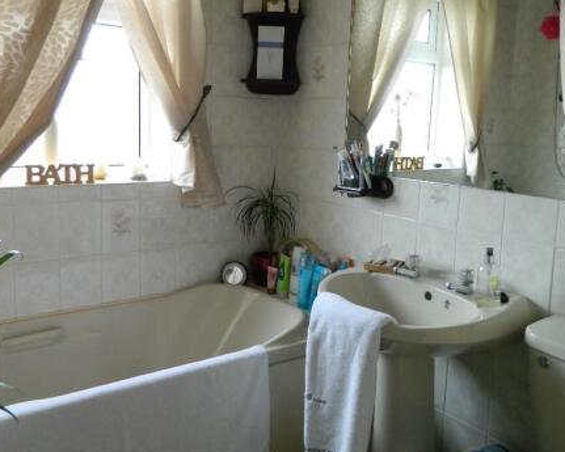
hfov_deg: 54.2
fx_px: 552
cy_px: 201
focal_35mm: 33
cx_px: 263
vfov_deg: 44.5
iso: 220
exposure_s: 1/30
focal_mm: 4.5
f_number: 3.1
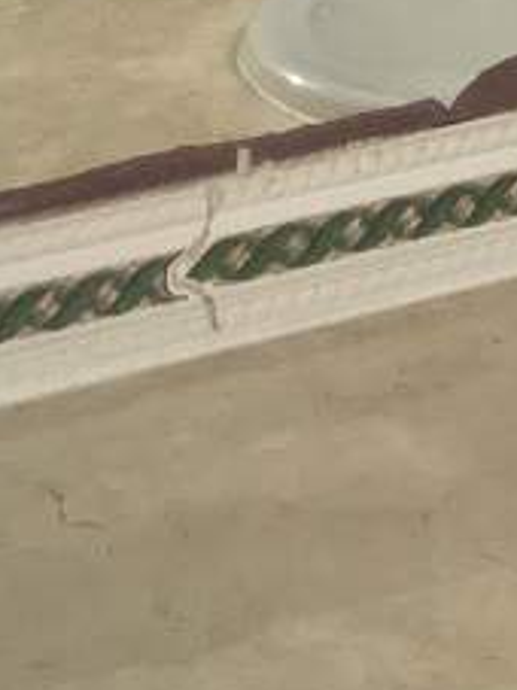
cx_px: 876
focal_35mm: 129
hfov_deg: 10.9
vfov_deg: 13.2
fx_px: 2571
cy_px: -702
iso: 80
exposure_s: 1/30
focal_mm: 4.15
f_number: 2.2
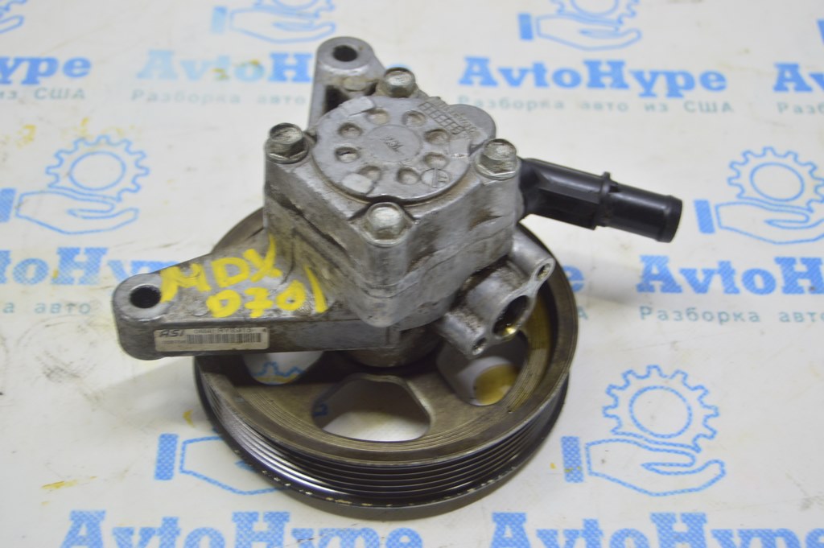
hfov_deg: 35.1
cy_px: 274
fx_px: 1304
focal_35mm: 57
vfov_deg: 23.7
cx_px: 412
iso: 400
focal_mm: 38
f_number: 5.6
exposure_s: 1/20
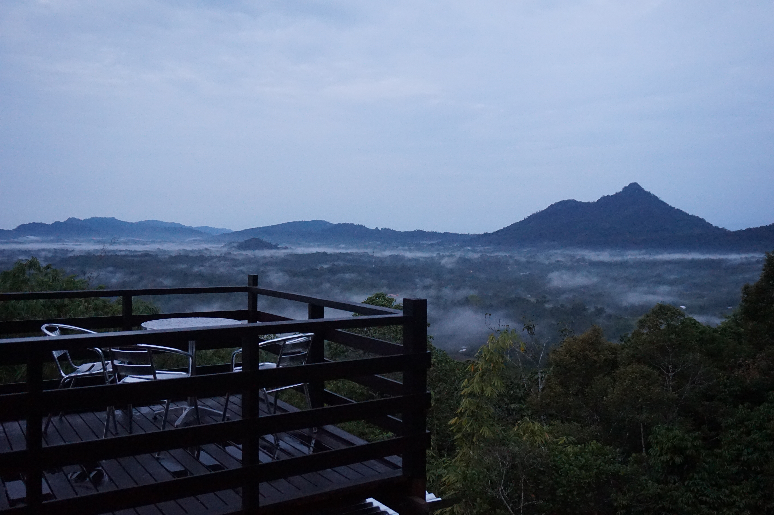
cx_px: 387
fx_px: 677
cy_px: 258
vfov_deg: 41.7
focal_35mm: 32
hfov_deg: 59.5
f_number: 4
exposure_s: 1/80
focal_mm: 21
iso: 3200
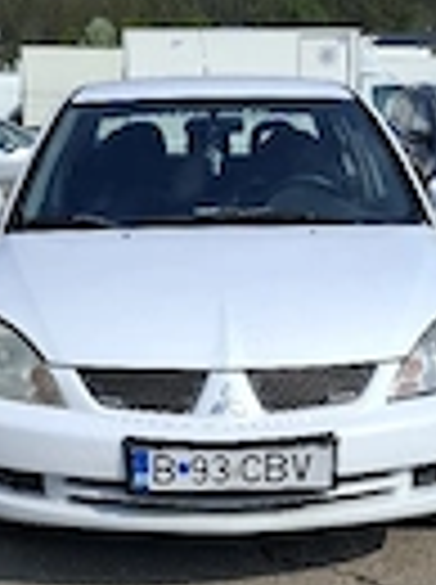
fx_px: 1196
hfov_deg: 20.7
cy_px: 486
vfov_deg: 26.8
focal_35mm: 71
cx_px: 216
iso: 50
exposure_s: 1/2500
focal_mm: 5.54
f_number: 1.8
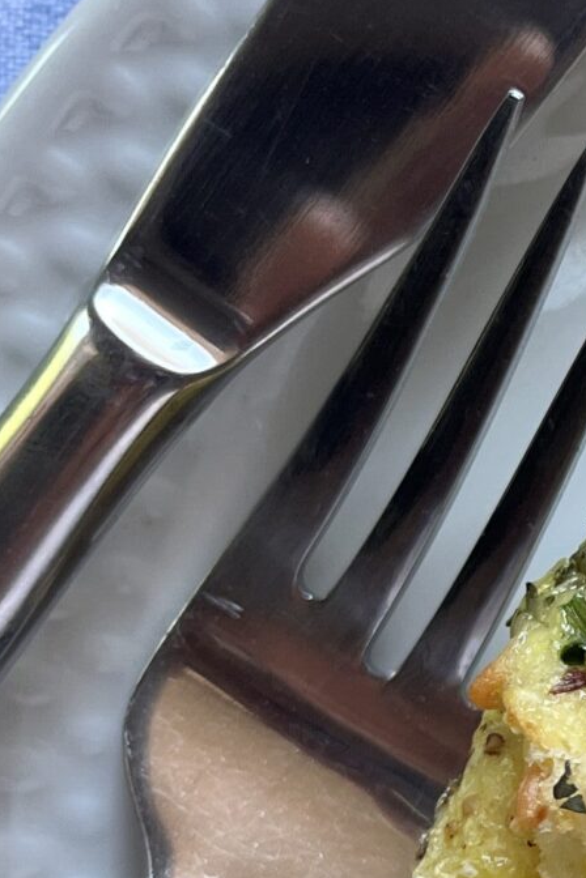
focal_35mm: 103
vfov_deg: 19.5
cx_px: 999
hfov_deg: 12.3
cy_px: 787
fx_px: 2515
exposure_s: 1/121
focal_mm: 5.1
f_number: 1.6
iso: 80
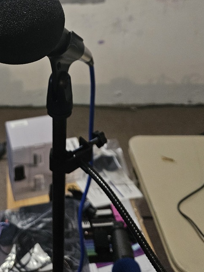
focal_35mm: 43
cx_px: 54
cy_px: 27
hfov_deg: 33.0
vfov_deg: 40.5
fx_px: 338
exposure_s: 1/120
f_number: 1.8
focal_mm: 5.4
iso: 800
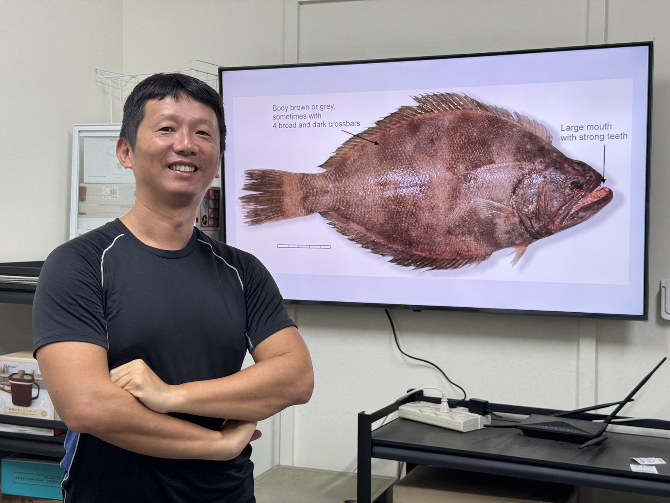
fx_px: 929
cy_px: 252
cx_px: 335
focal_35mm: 48
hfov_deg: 39.7
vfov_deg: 30.3
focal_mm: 6.76
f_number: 1.78
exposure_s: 1/60
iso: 100
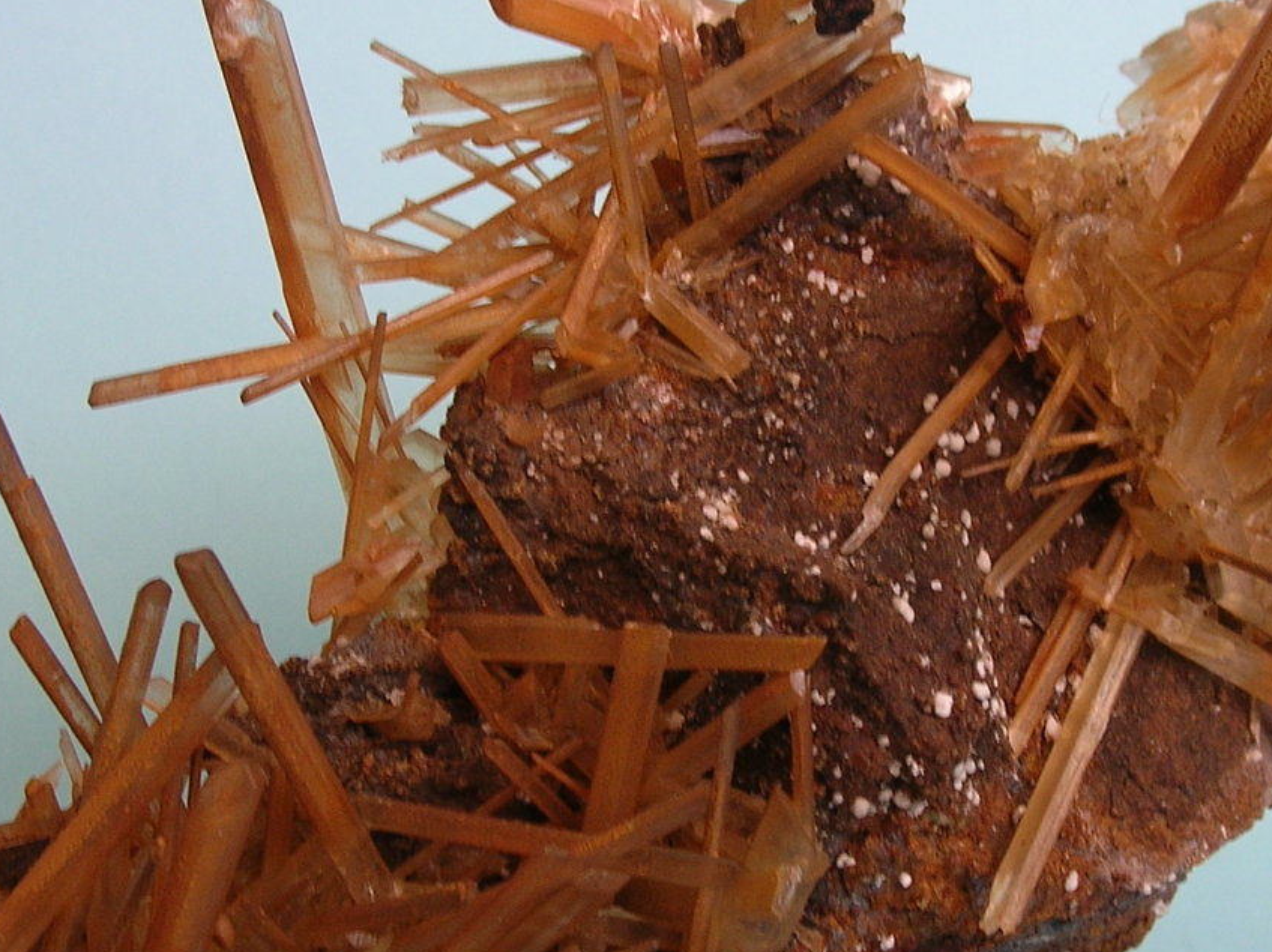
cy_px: 550
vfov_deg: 21.6
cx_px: 800
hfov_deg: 28.5
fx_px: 2497
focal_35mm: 68
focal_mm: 6
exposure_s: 1/18.6
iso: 50
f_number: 2.7
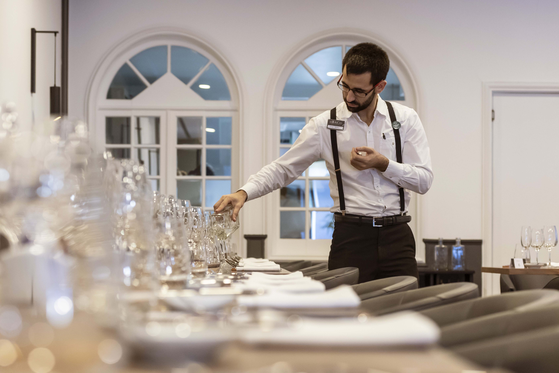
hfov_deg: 27.0
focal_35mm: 75
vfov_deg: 18.2
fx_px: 1164
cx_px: 280
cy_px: 186
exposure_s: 1/50
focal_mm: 50
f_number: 3.5
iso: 2000
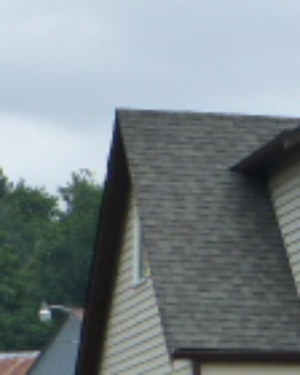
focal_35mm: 277
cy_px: 289
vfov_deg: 7.0
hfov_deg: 5.3
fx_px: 3074
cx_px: 852
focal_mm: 11
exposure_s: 1/400
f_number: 4.8
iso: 160
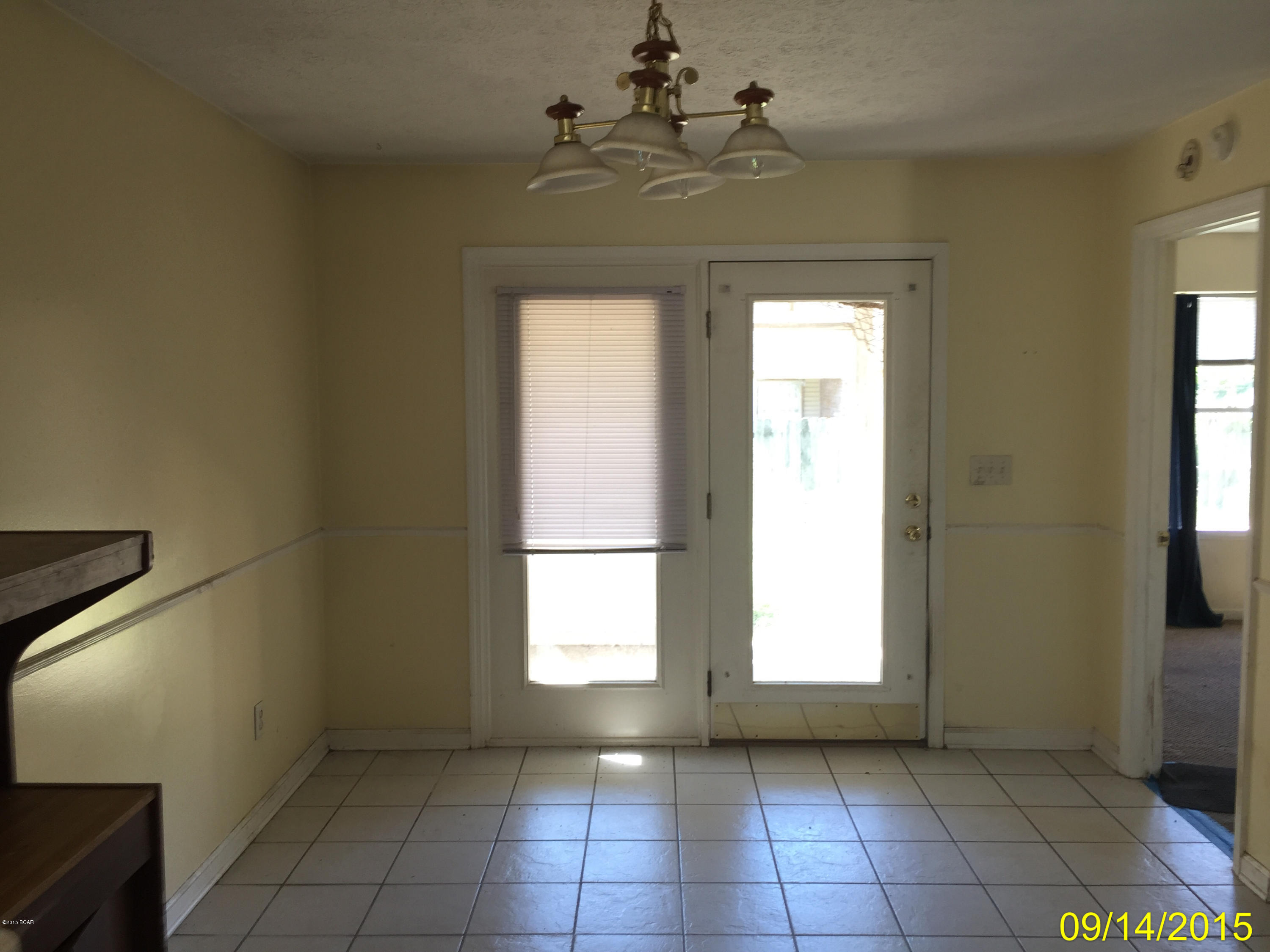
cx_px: 635
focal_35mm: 29
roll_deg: -0.3
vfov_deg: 48.2
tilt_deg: -1.4
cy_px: 476
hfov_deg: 61.7
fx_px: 1064
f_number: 2.2
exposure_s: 1/30
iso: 32
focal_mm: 4.15
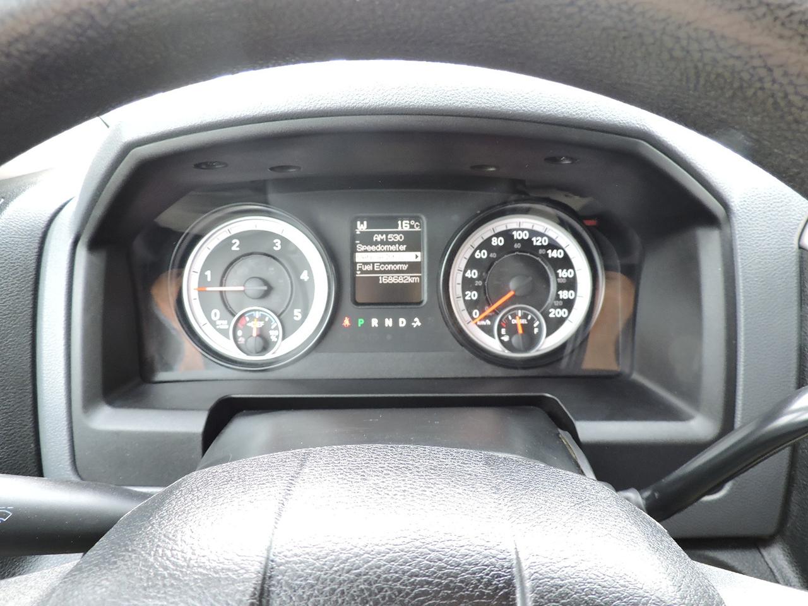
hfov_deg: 71.6
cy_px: 303
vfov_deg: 56.8
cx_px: 404
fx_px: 560
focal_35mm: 24
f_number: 3
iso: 220
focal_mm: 4.3
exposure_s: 1/30
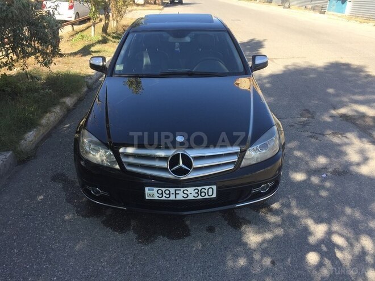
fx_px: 314
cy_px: 140
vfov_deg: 48.2
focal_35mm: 29
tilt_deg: -25.9
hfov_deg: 61.7
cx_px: 188
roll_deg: -2.7
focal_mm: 4.15
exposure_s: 1/573
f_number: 2.2
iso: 32
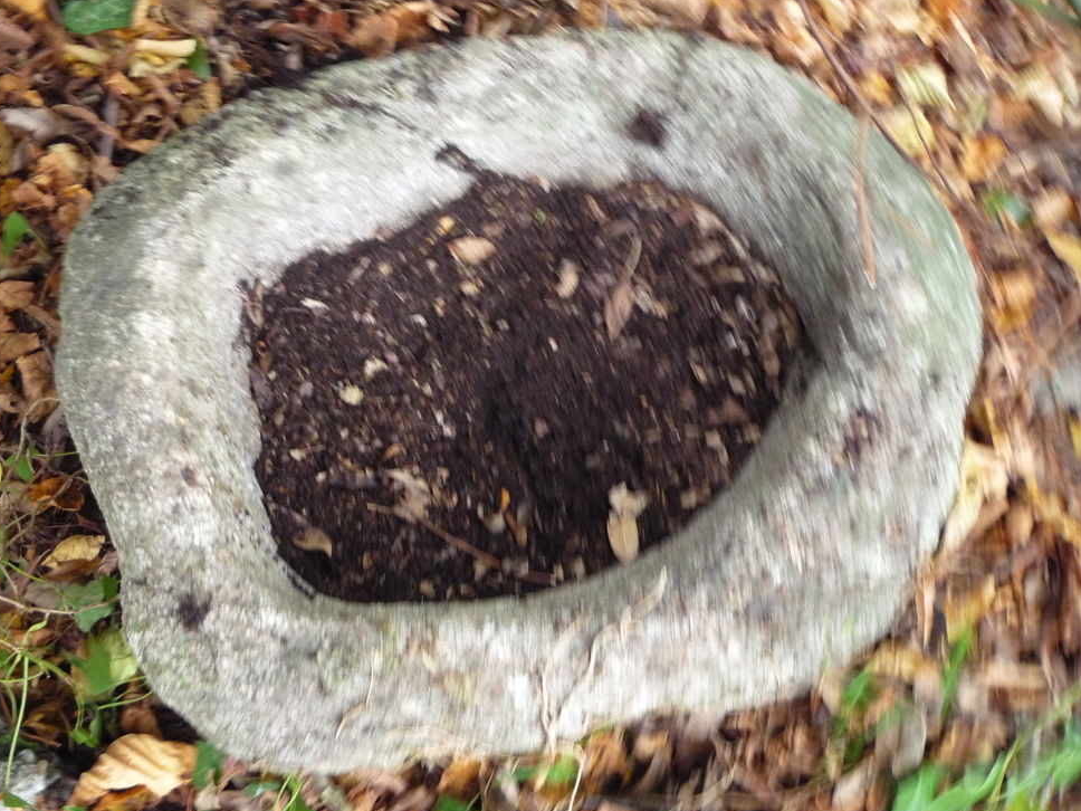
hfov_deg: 58.3
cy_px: 416
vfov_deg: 45.4
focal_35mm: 31
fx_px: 968
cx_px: 524
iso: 400
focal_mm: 5.2
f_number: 3.3
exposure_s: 1/8
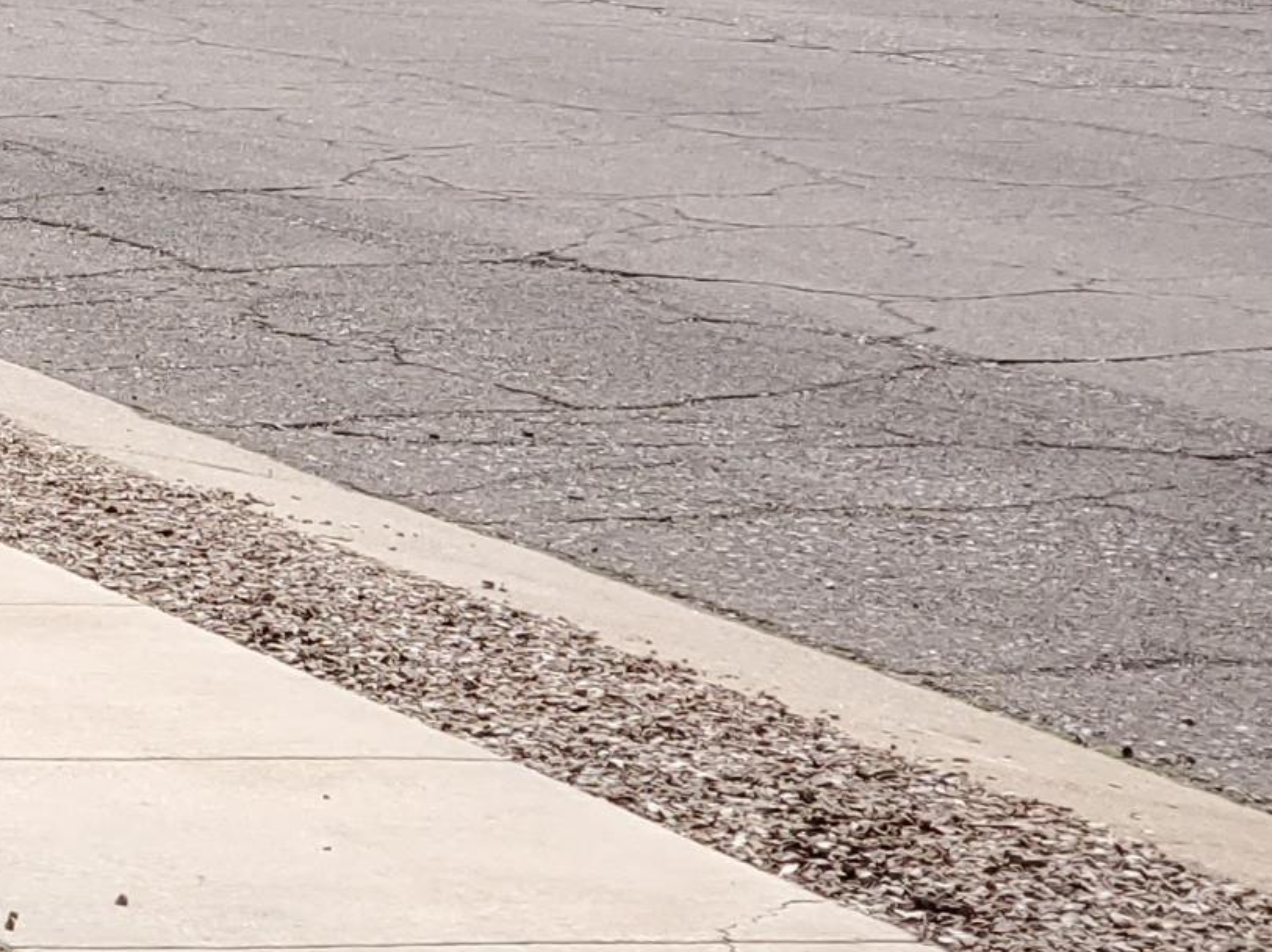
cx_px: -1006
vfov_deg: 7.7
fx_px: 7052
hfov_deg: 9.8
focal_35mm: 192
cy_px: -64
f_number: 2.4
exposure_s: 1/714
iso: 50
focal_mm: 6
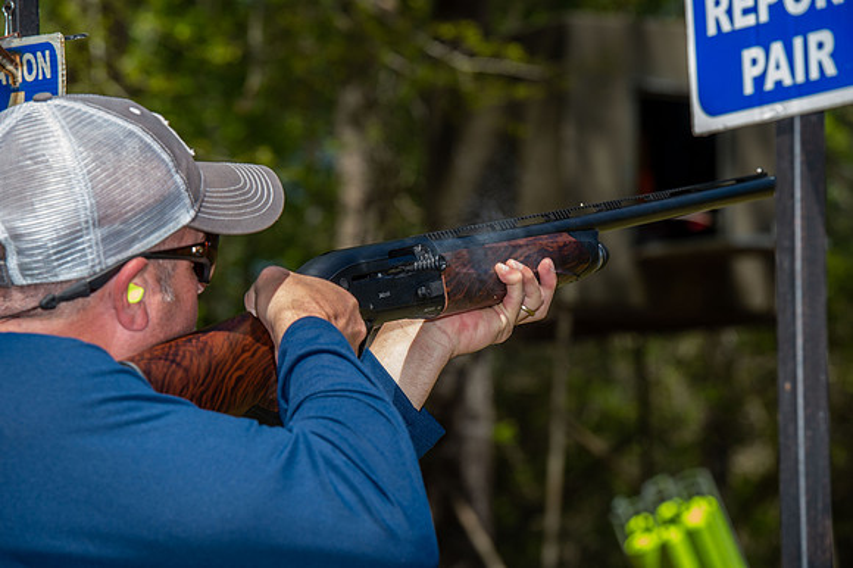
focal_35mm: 155
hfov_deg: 13.3
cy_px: 284
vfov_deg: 8.8
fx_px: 3670
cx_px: 426
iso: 200
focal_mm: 155
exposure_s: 1/250
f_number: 10
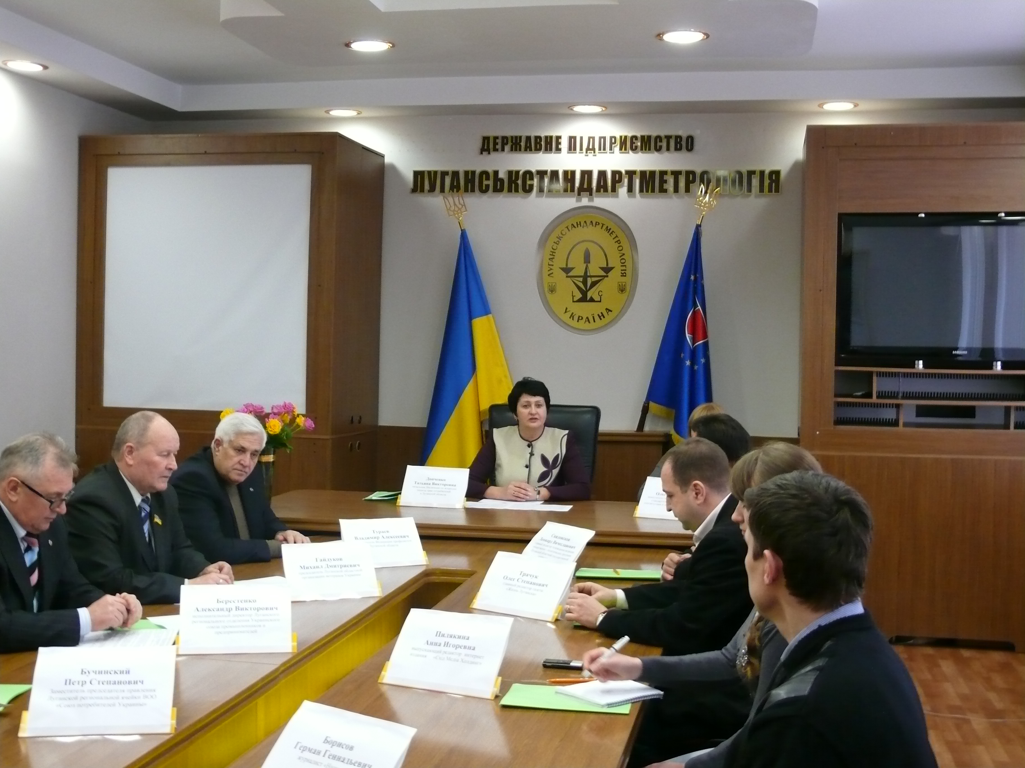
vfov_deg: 32.2
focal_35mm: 45
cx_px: 512
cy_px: 384
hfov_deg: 42.1
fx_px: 1332
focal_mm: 9.5
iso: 400
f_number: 3.2
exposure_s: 1/30
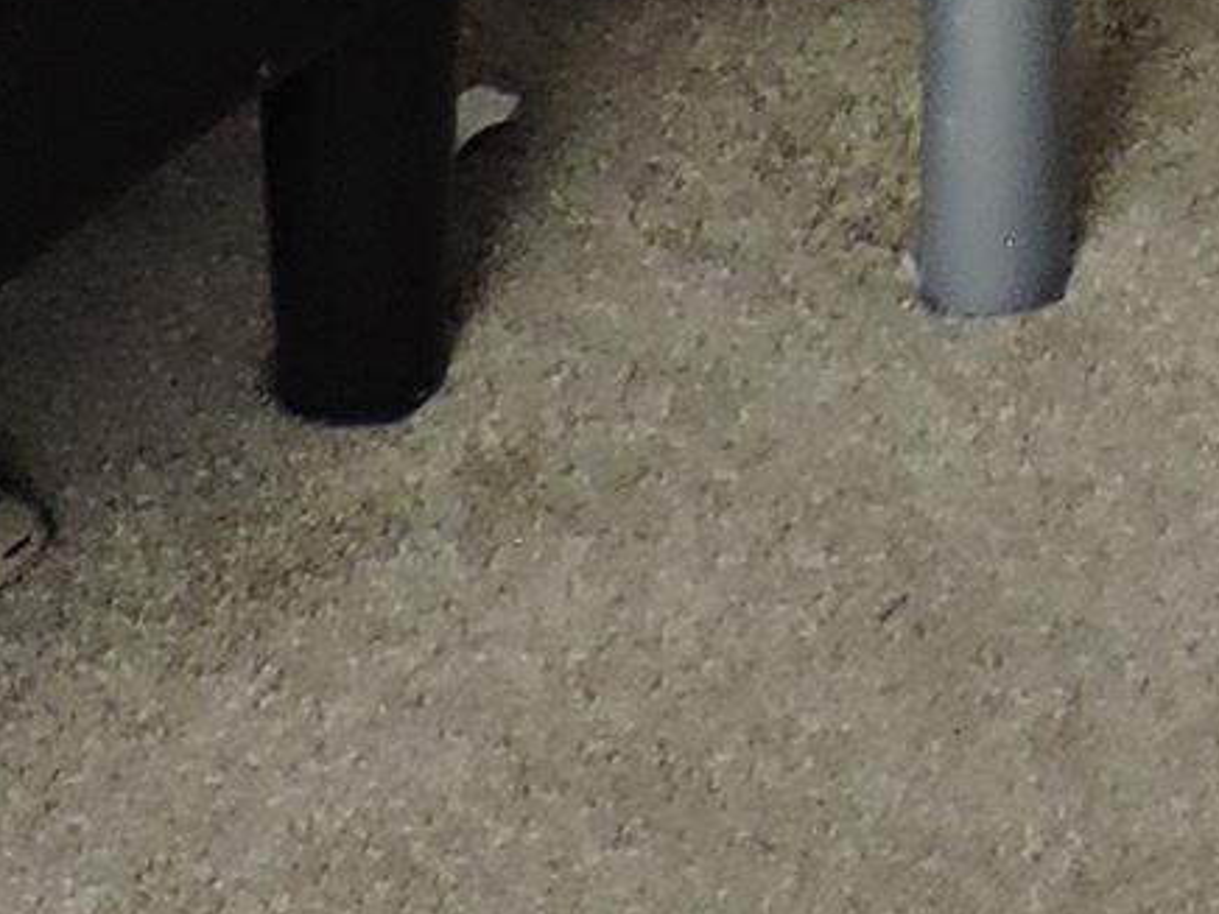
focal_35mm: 169
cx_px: 2449
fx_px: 5951
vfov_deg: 7.5
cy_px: -2010
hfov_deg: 10.7
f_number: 3
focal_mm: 4.3
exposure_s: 1/30
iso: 250
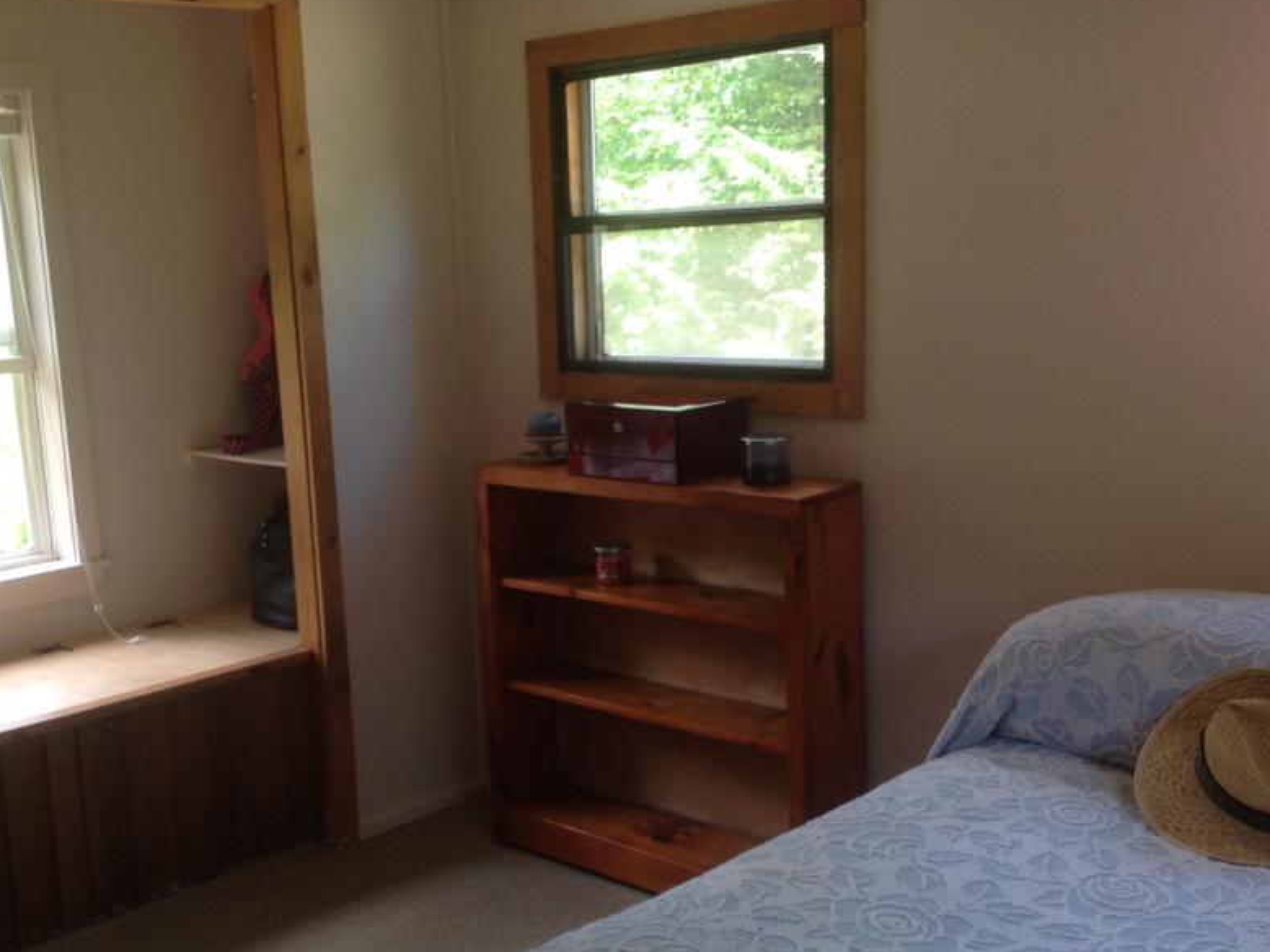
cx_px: 543
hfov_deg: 41.1
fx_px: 1687
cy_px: 549
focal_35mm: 46
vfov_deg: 31.5
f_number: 2.4
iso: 80
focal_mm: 4.28
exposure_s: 1/60
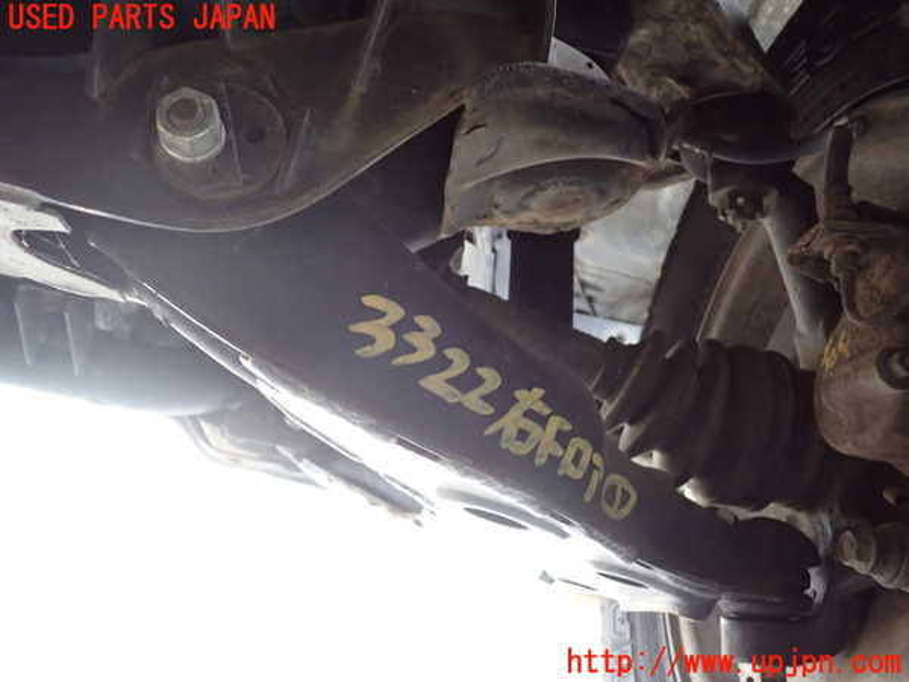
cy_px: 341
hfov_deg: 60.0
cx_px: 454
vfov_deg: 46.8
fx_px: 788
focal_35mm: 30
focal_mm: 5.4
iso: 400
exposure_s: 1/30
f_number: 2.3
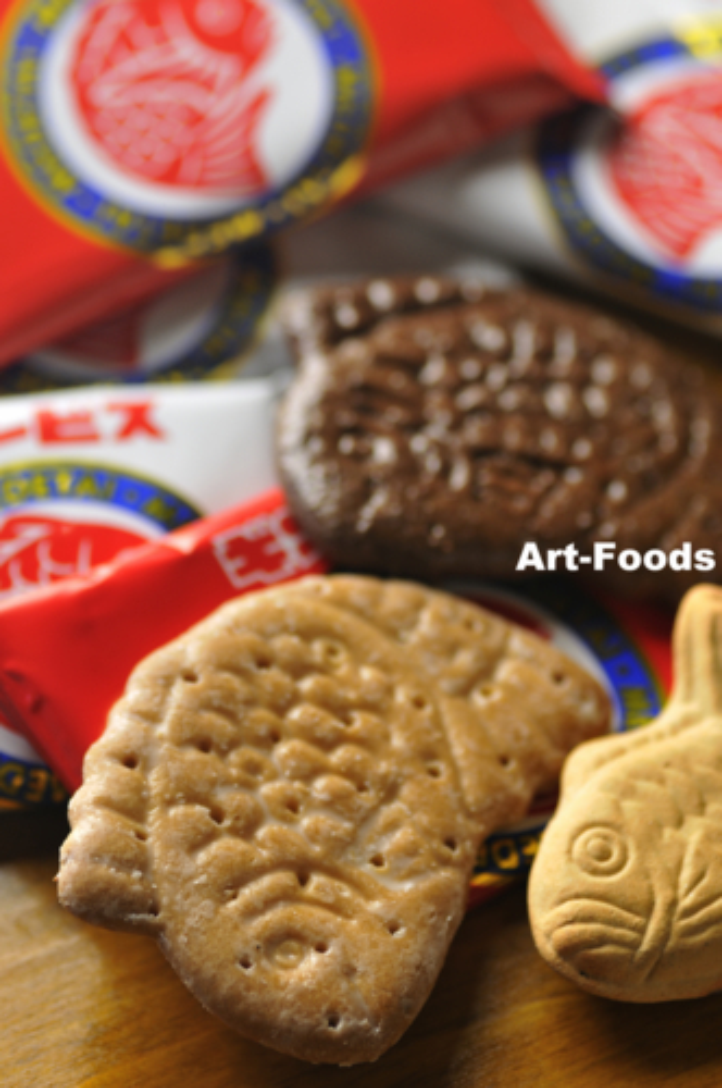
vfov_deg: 15.2
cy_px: 544
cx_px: 361
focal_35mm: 135
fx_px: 4072
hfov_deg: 10.1
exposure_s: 1/25
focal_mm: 90
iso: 200
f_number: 5.6
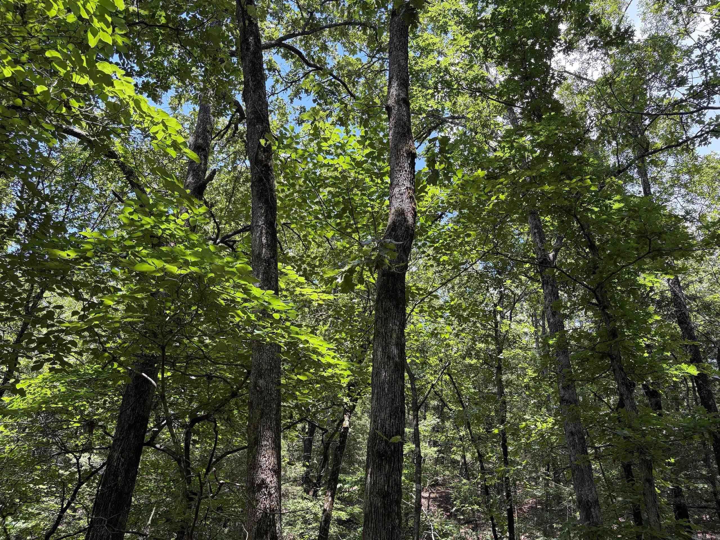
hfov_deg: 67.3
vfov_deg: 53.1
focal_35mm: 26
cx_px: 360
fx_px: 541
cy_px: 270
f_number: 1.6
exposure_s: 1/346
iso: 50
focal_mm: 5.96
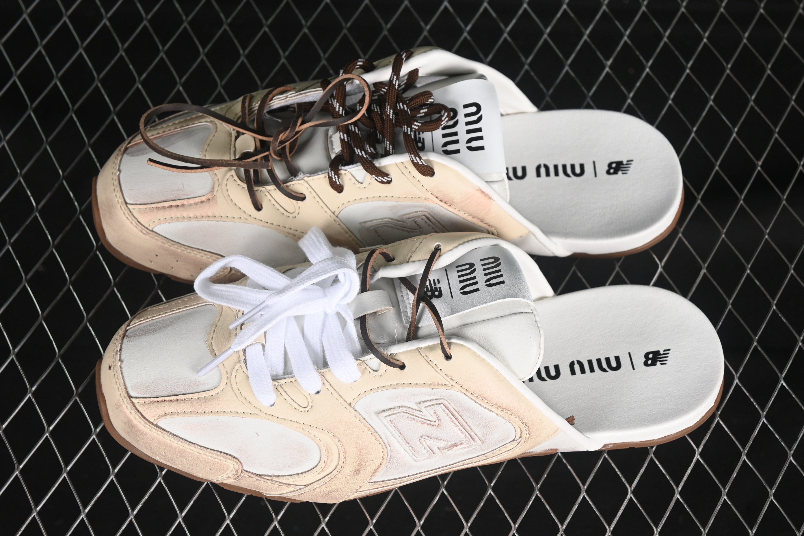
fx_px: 1675
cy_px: 268
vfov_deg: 18.2
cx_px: 402
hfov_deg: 27.0
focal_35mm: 75
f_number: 6.3
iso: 160
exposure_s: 1/60
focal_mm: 50
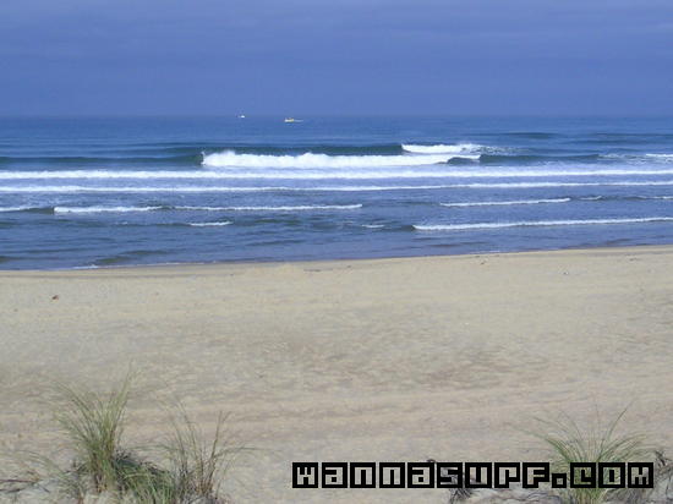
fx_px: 738
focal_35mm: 38
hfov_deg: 49.0
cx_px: 336
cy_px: 252
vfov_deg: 37.7
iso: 50
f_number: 6.7
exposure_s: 1/250
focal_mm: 6
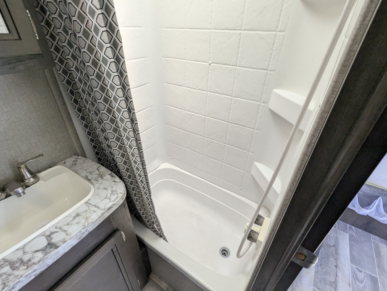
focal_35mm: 16
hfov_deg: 94.4
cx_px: 194
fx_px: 179
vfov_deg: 78.2
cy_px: 146
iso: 195
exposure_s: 1/178
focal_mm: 2.35
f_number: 2.2
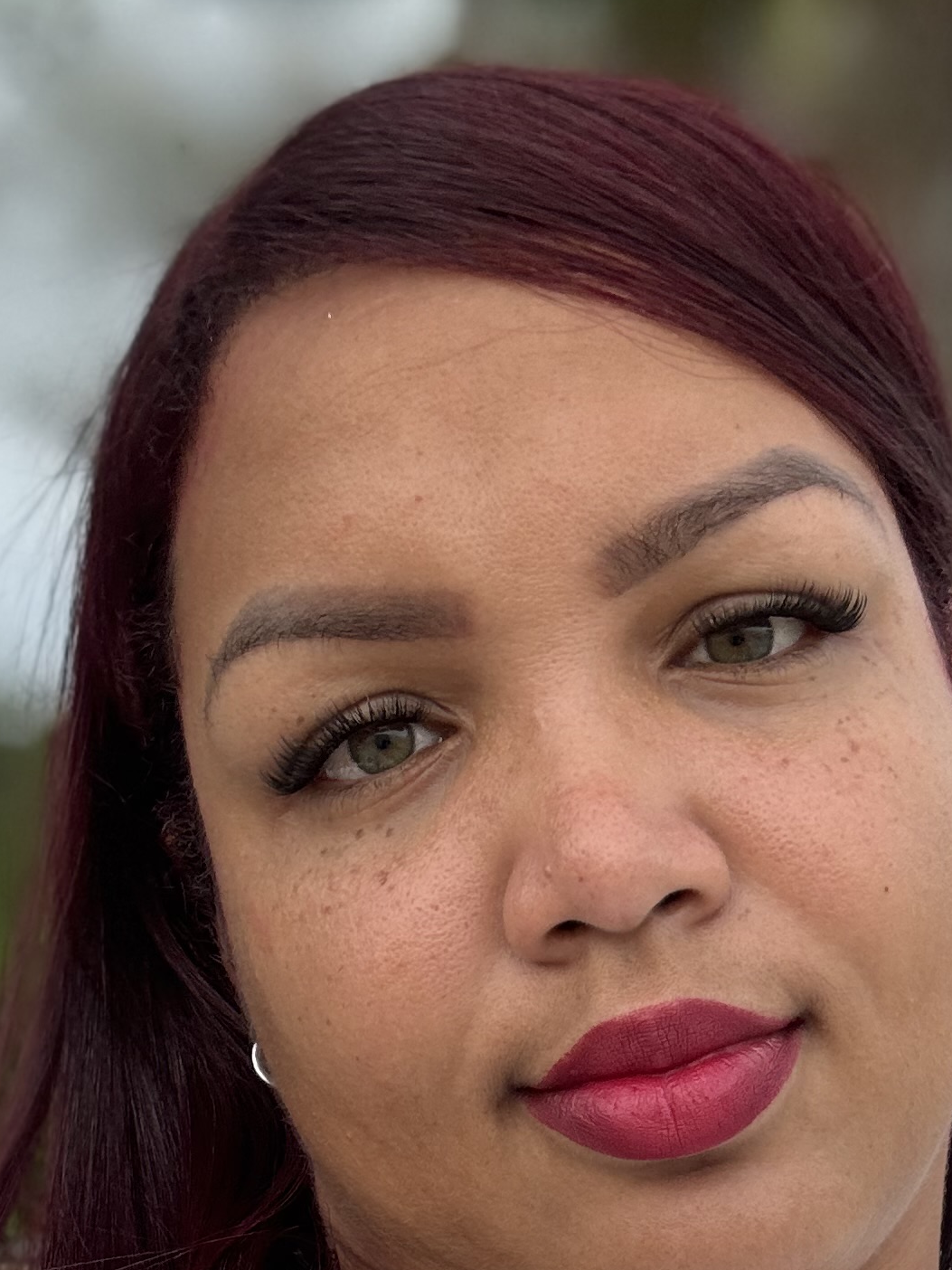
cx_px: 536
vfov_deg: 27.1
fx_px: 2420
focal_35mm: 66
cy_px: 1385
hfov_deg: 22.2
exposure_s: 1/121
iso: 32
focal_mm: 2.69
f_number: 1.9
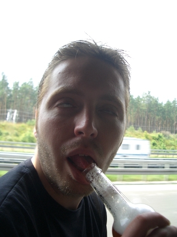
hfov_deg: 40.7
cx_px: 88
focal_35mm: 35
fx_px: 239
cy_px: 118
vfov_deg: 52.6
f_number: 2.6
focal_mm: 5.8
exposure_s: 1/80
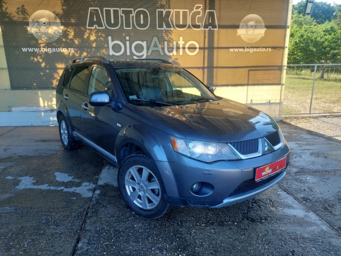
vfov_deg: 54.9
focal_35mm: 25
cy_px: 128
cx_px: 170
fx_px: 246
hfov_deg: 69.4
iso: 40
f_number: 1.8
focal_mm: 5.23
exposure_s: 1/149
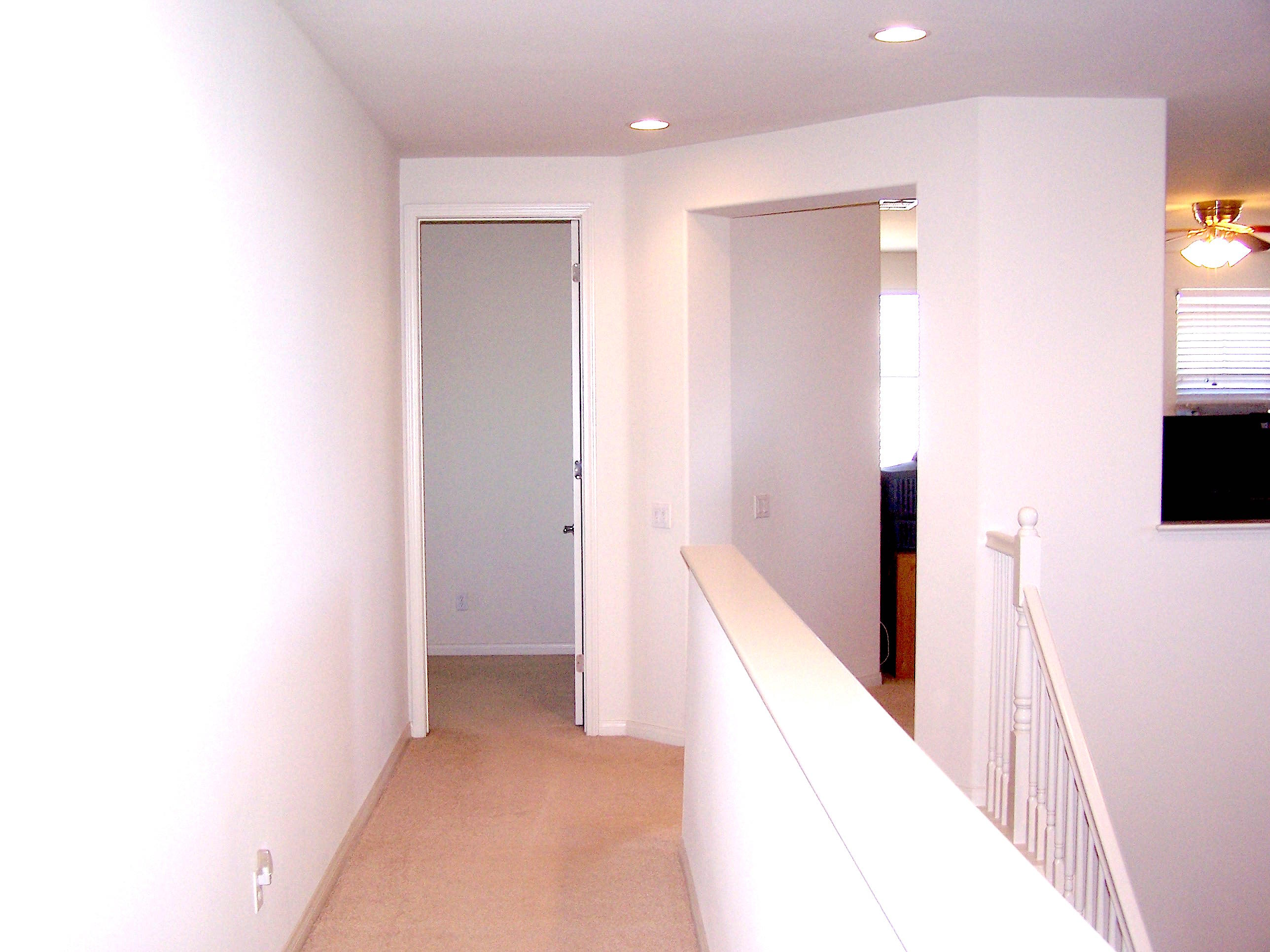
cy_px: 476
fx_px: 1394
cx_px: 635
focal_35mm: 38
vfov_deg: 37.7
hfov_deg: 49.0
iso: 140
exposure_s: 1/60
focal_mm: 6.3
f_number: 2.8
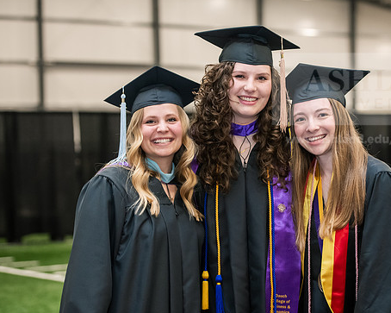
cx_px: 246
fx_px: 1180
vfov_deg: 15.1
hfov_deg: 18.8
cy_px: 157
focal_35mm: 102
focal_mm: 85
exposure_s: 1/200
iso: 3200
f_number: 3.5
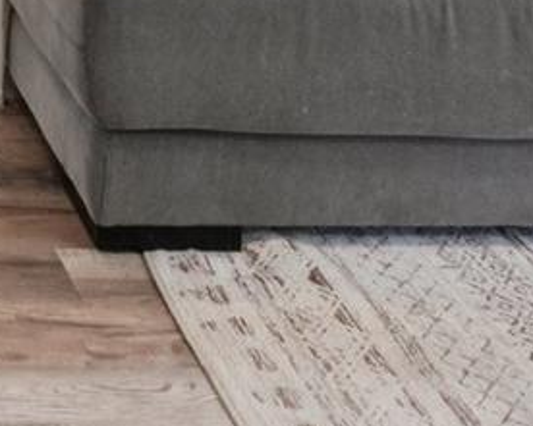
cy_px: -507
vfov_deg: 13.7
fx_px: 1416
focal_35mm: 90
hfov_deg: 18.0
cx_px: -353
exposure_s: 1/30
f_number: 8
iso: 400
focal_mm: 11
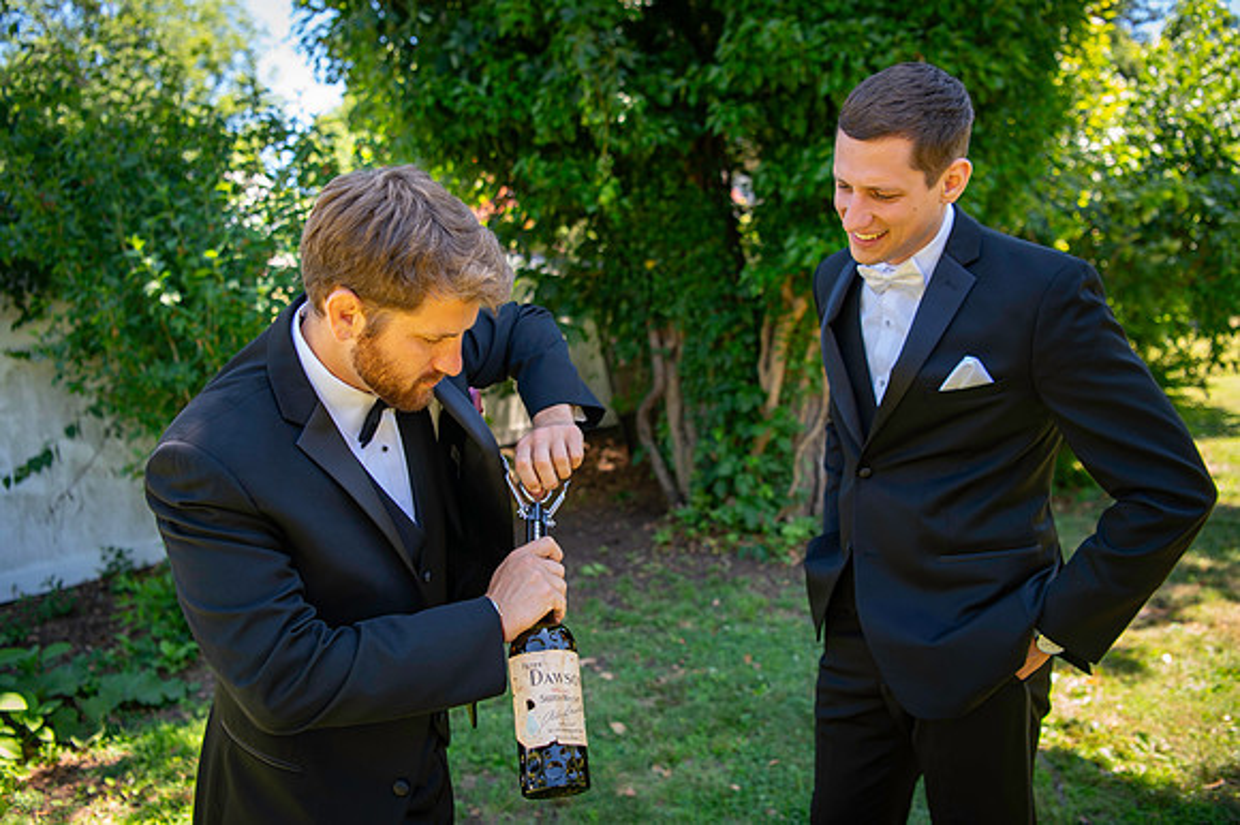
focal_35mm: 28
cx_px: 620
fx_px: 964
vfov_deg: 46.4
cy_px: 412
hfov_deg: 65.5
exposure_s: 1/125
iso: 100
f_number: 2.8
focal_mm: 28
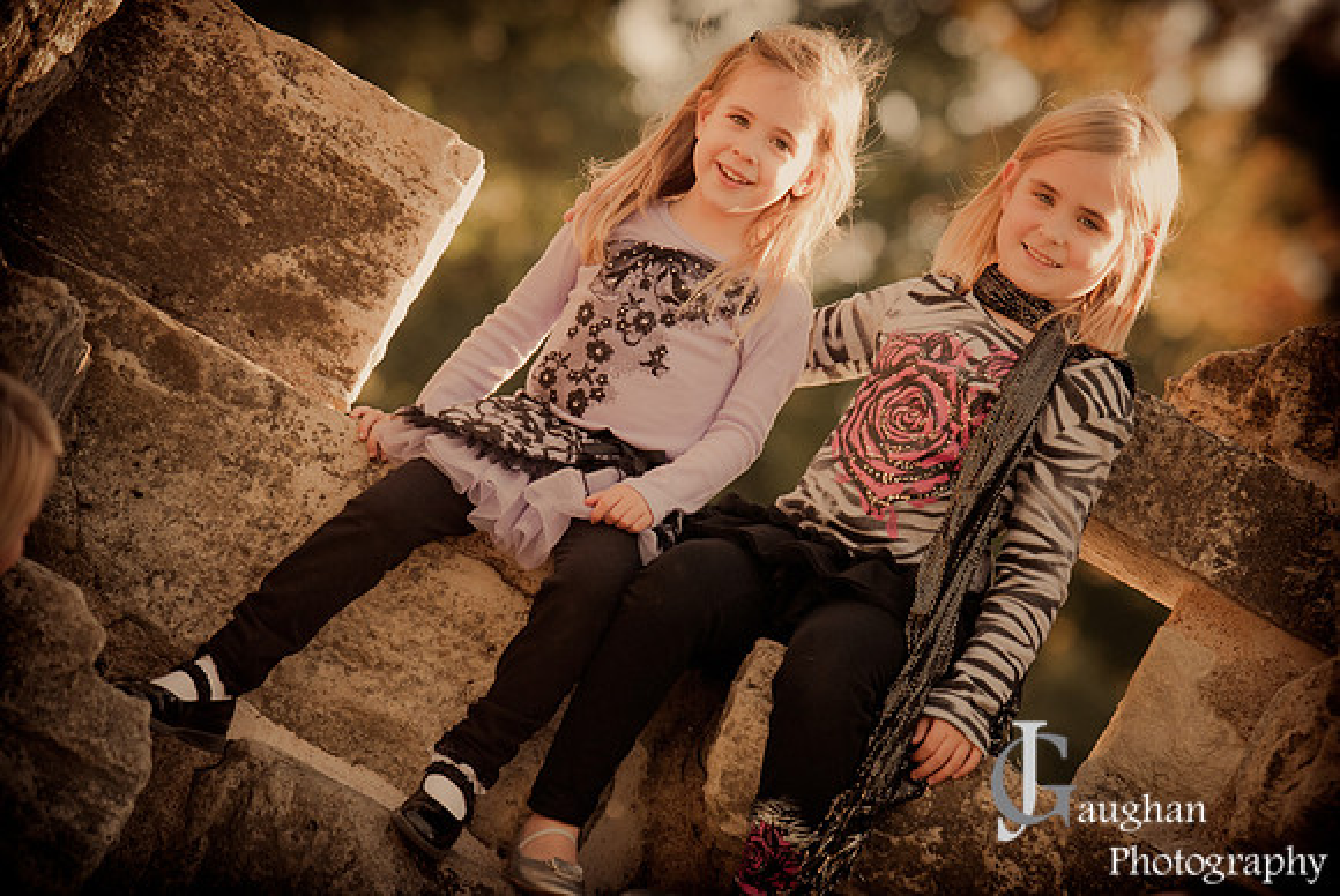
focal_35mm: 255
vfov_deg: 5.4
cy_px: 448
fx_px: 9501
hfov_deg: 8.1
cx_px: 670
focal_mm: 170
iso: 250
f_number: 3.2
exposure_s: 1/640
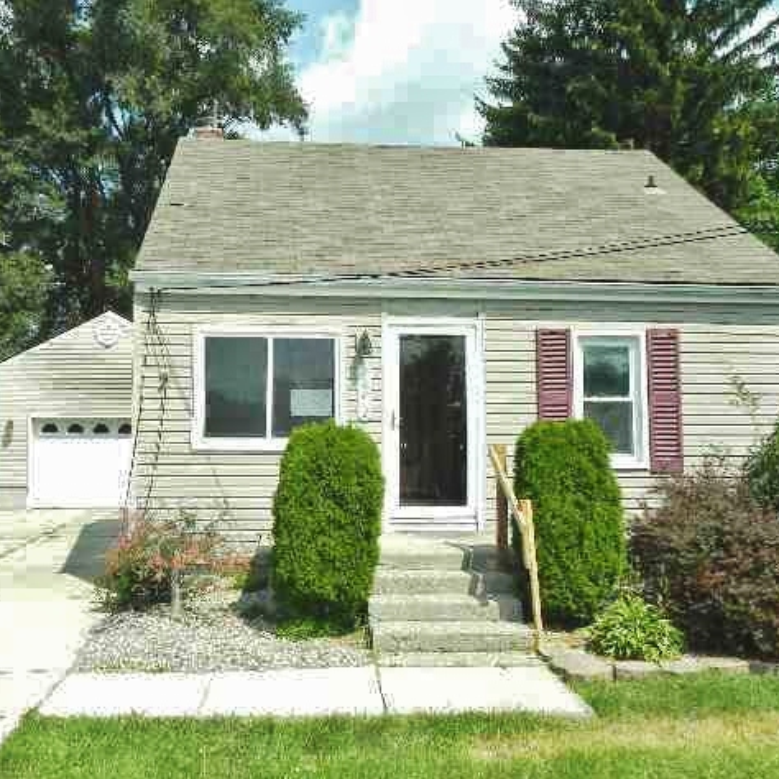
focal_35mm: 31
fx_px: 789
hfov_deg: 52.5
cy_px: 391
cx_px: 381
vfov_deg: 52.5
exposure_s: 1/604
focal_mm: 4.6
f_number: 7.1
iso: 224
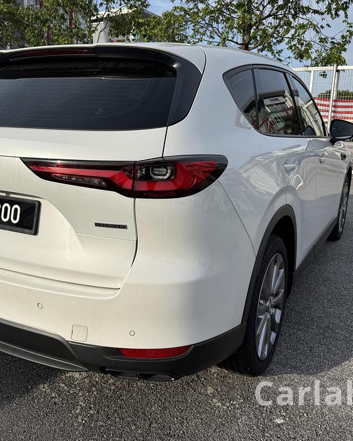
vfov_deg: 55.7
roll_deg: -1.3
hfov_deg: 45.7
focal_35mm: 32
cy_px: 221
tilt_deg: -10.9
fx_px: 418
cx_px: 163
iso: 80
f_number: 1.78
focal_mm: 6.76
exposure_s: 1/5319
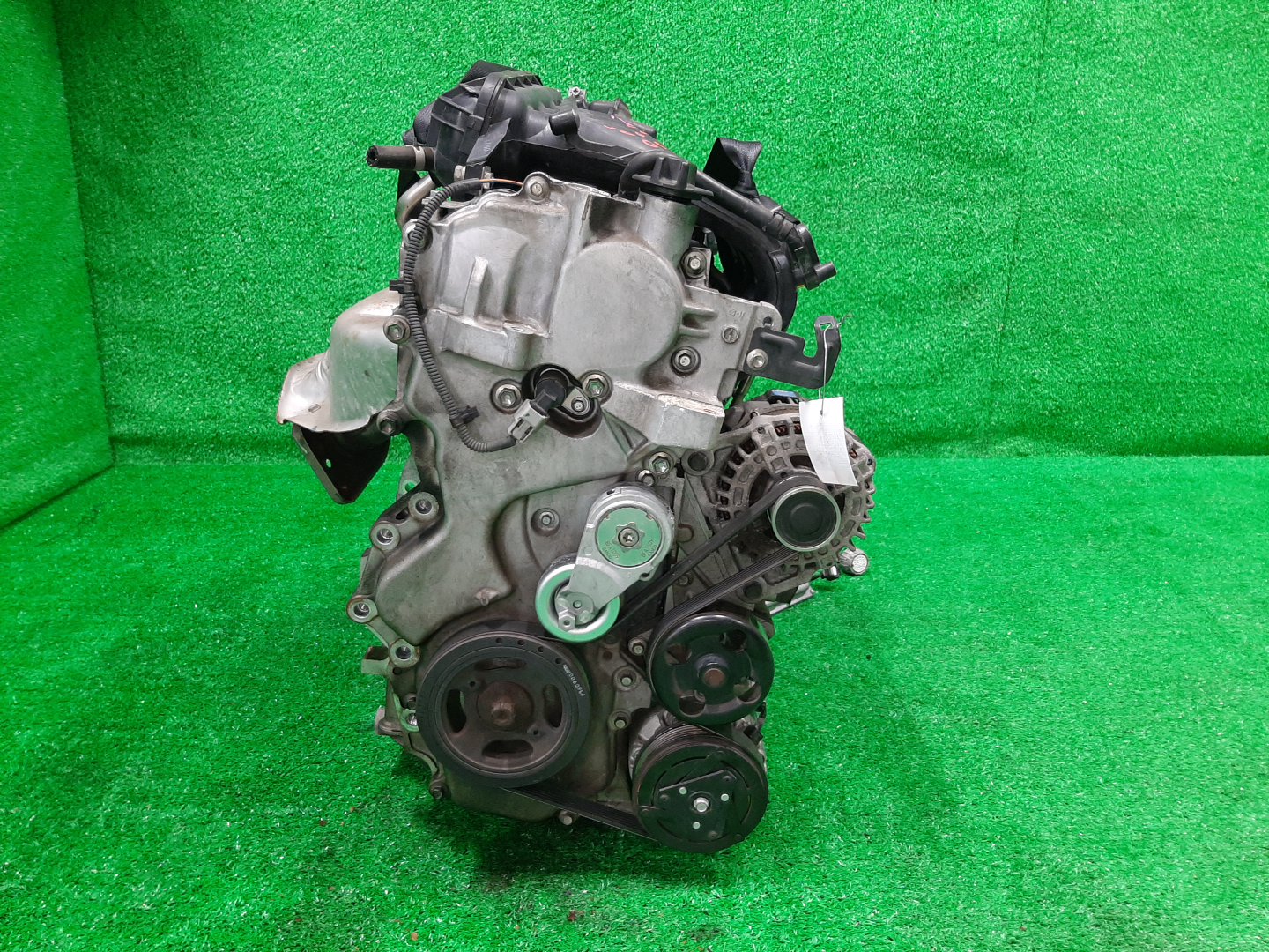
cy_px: 476
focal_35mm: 26
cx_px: 634
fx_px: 953
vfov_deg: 53.1
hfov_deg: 67.3
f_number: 1.7
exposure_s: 1/50
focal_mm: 3.93
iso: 181
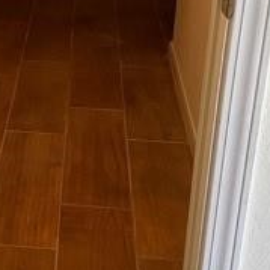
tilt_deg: -21.6
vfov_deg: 20.7
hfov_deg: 20.5
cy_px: 24
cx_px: 3
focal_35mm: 82
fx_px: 724
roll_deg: +0.0
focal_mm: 4.2
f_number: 1.6
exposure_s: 1/60
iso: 400
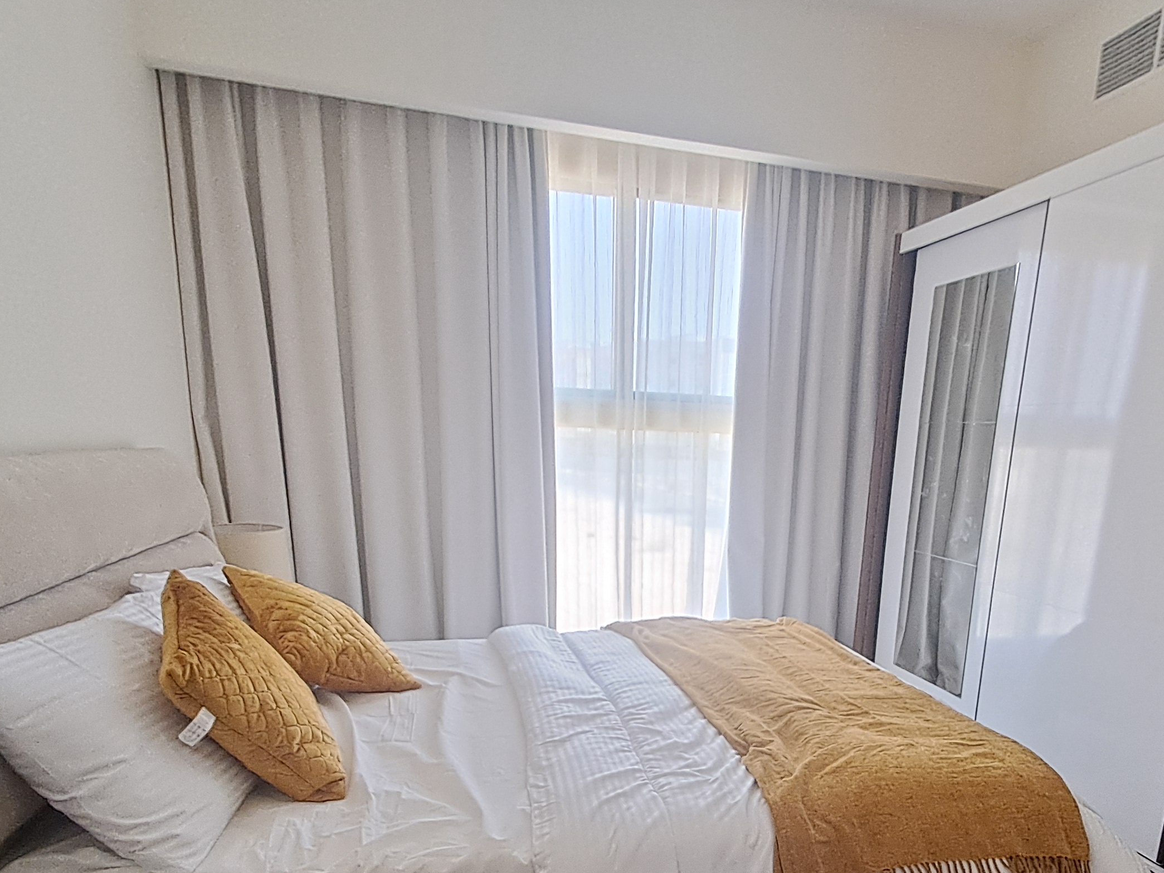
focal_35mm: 25
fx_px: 841
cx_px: 691
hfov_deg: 68.8
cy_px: 670
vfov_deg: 52.1
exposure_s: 1/50
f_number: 2.2
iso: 200
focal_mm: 1.64
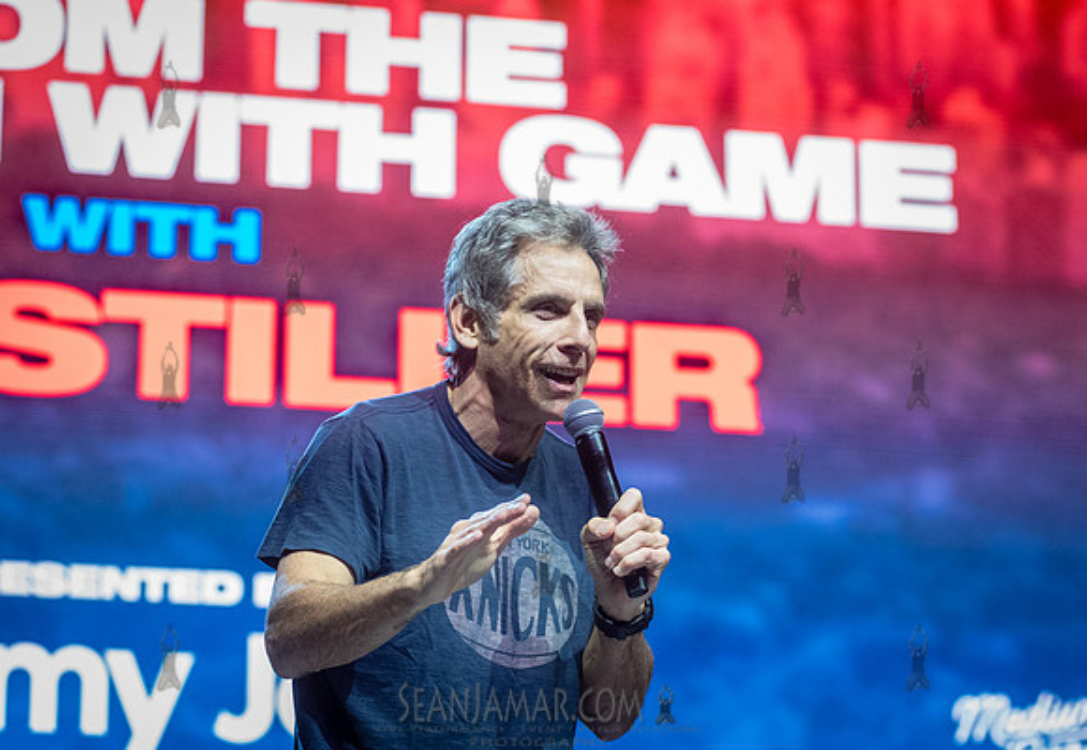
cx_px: 631
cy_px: 328
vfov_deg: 11.1
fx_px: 3858
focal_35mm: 126
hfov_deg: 16.0
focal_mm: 105
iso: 5000
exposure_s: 1/1000
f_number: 4.5
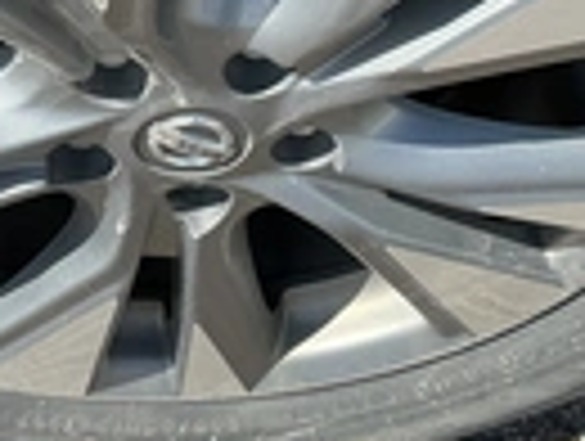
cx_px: 248
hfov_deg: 22.7
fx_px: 1456
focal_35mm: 86
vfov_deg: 16.4
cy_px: -122
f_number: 1.8
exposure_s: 1/666
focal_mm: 3
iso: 25
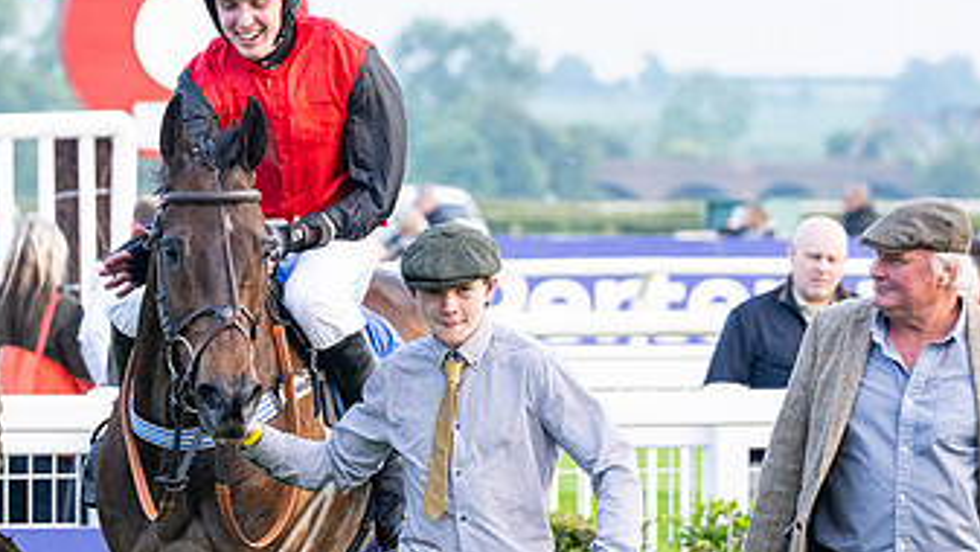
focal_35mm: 283
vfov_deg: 4.3
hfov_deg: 7.6
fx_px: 7358
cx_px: 279
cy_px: 324
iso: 1250
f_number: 4
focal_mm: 115
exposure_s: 1/1000
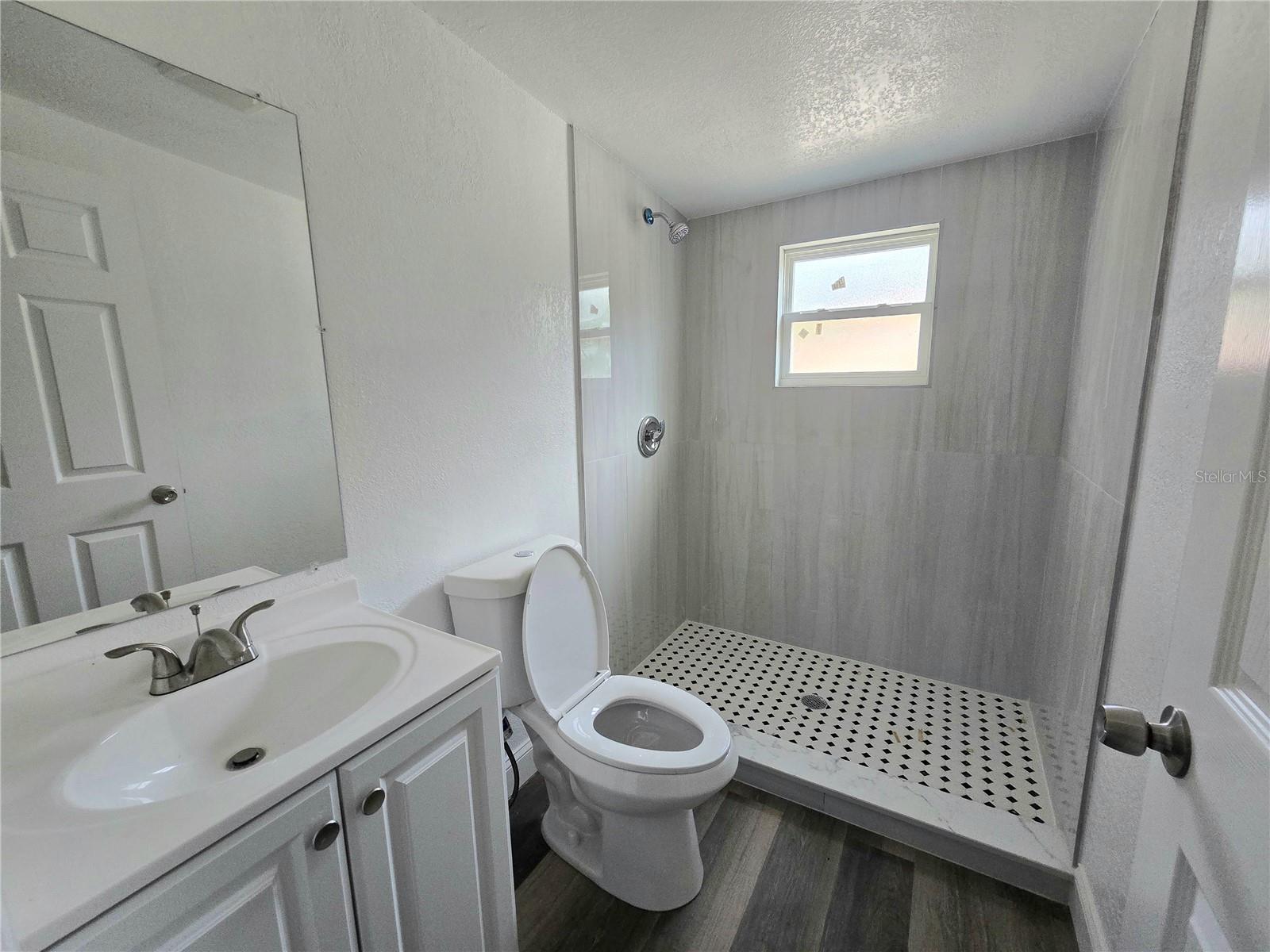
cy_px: 476
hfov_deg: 106.2
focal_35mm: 13
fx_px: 477
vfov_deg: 89.9
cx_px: 635
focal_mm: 2.2
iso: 200
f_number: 2.2
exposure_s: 1/60.2
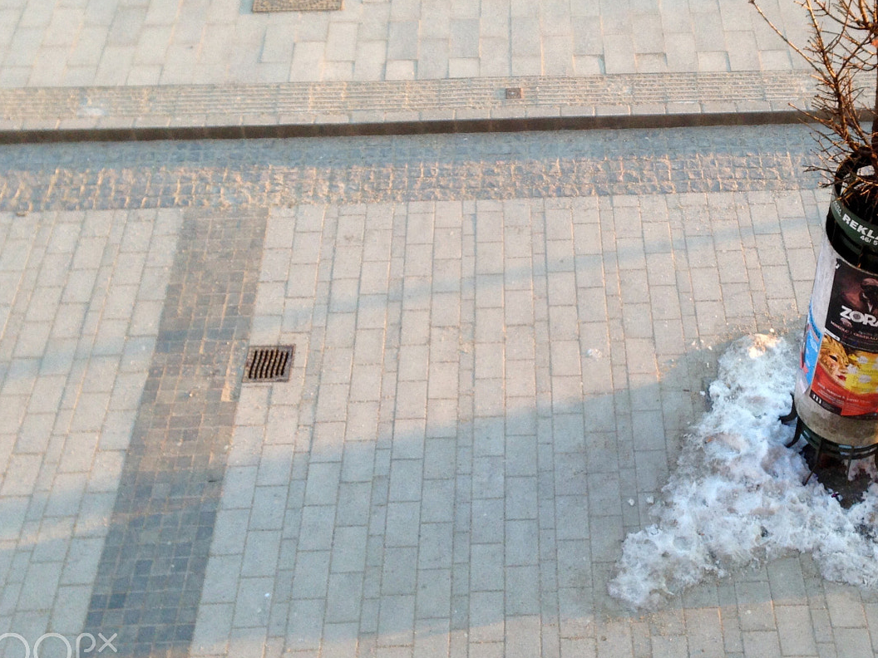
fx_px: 1268
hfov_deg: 37.8
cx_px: 576
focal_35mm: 50
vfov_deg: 29.0
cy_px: 263
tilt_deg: -48.0
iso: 64
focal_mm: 4.12
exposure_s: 1/120
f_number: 2.4
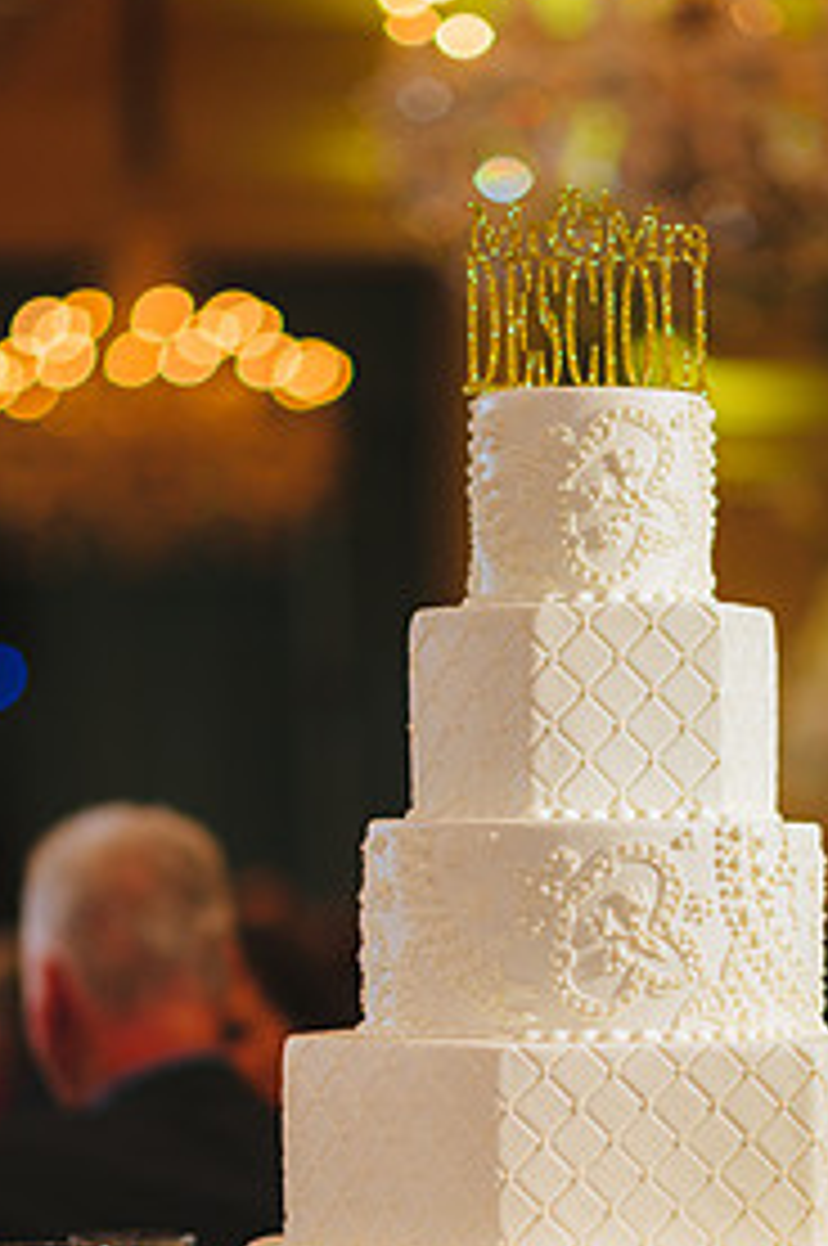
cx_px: 493
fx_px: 4773
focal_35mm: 138
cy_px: 909
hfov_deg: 9.9
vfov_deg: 14.8
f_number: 1.8
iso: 1250
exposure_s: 1/320
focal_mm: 85
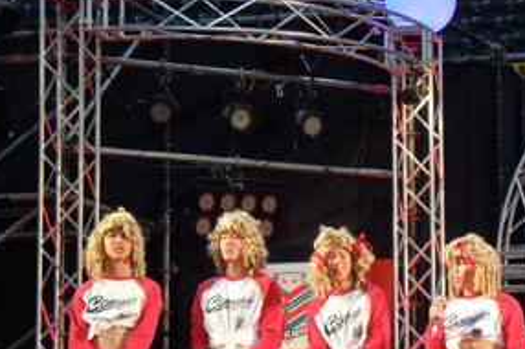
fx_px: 2272
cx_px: 362
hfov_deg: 13.2
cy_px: 247
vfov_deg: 8.8
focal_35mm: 156
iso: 400
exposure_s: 1/60
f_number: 4.5
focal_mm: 18.3
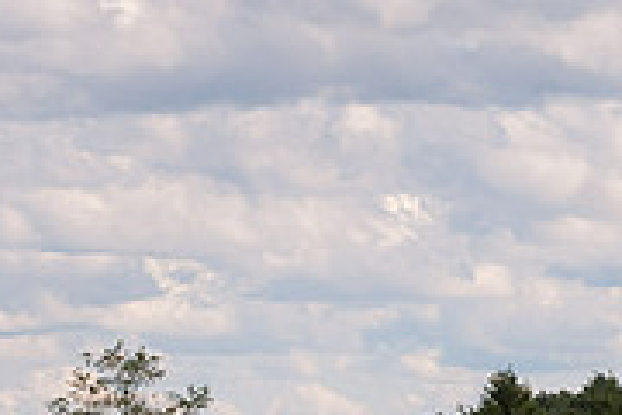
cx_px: 491
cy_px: 450
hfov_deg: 5.0
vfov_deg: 3.3
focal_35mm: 416
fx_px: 7187
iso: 200
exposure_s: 1/500
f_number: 8
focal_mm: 86
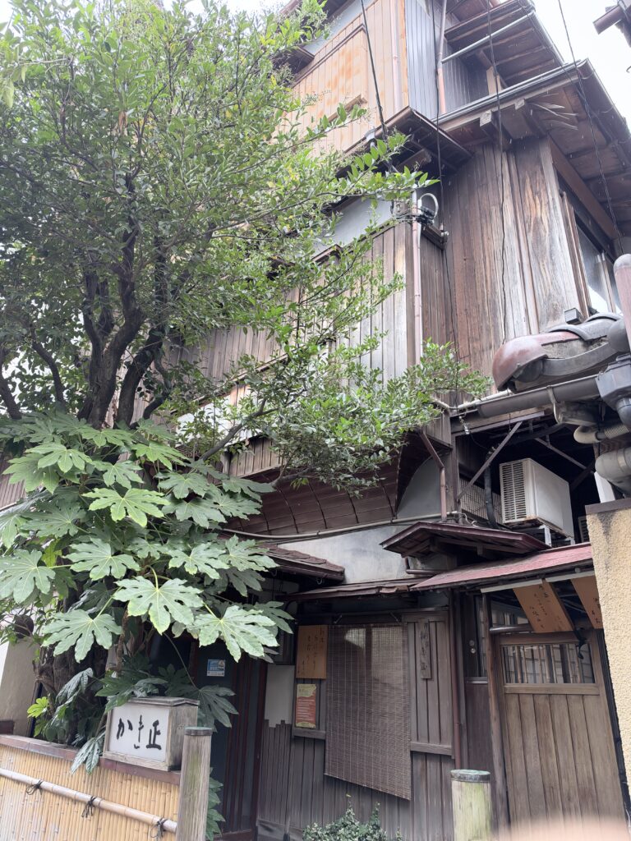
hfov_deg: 56.8
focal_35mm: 24
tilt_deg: +23.9
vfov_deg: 71.6
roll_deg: -1.3
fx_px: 583
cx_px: 316
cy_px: 420
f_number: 1.56
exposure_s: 1/121
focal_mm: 6.93
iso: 100
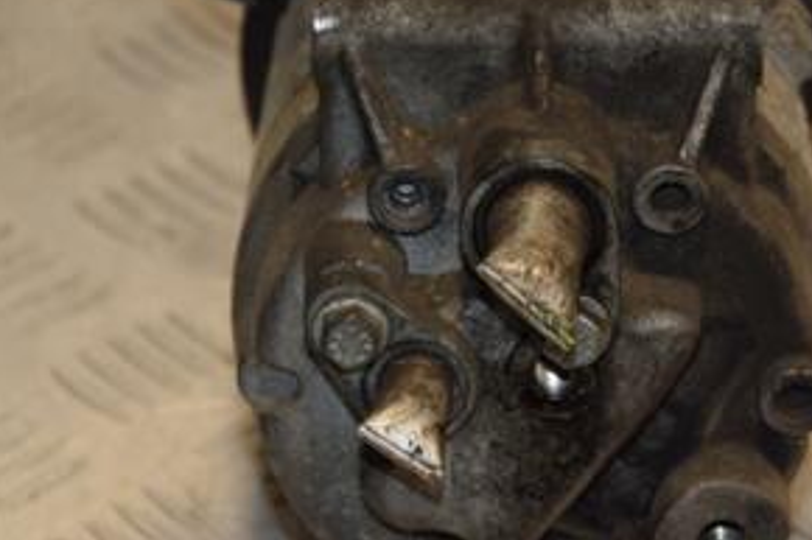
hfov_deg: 8.8
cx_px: 510
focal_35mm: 233
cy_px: 252
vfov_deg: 5.9
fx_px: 5253
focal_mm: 75
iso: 800
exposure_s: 1/200
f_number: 5.6
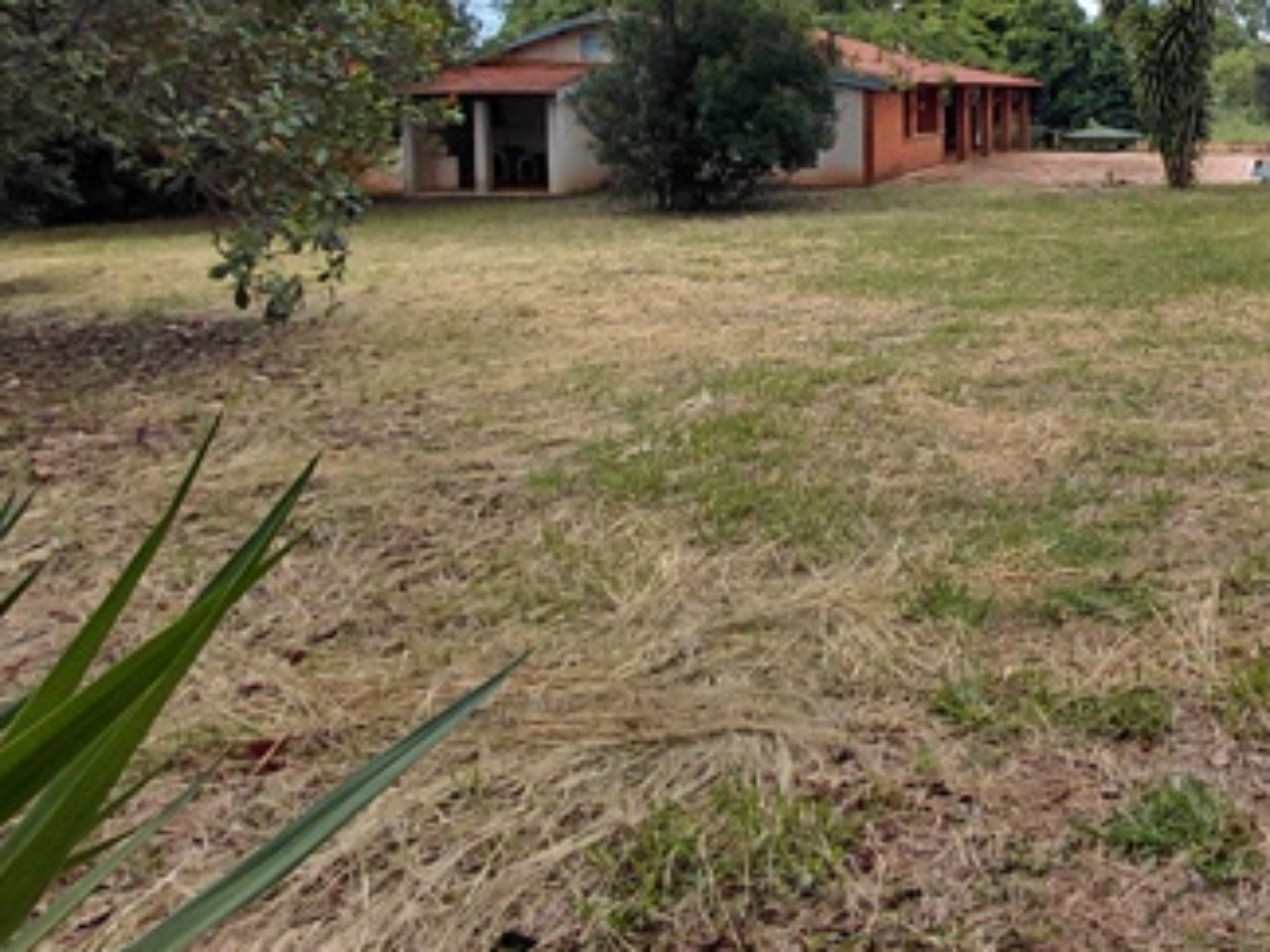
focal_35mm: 34
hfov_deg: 50.5
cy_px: 151
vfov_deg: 39.6
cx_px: 1029
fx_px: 1247
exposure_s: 1/1033
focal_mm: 1.64
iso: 40
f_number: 2.2
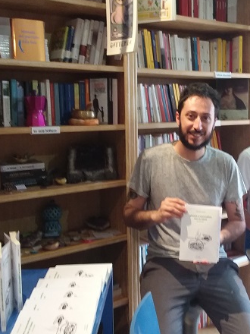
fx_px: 414
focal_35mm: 43
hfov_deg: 33.2
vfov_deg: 43.8
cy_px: 151
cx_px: 173
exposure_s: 1/15
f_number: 1.9
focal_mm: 2.91
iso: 100
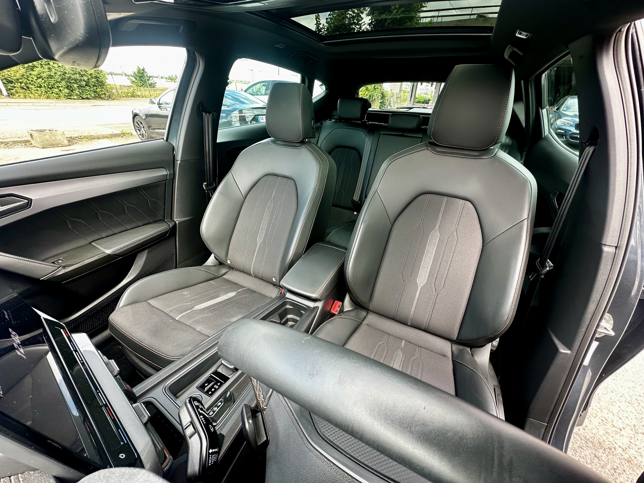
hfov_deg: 102.1
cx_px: 322
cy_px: 242
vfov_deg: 85.7
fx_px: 260
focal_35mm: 14
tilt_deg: -29.3
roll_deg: -3.1
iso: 100
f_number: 2.2
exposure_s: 1/99
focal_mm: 2.22
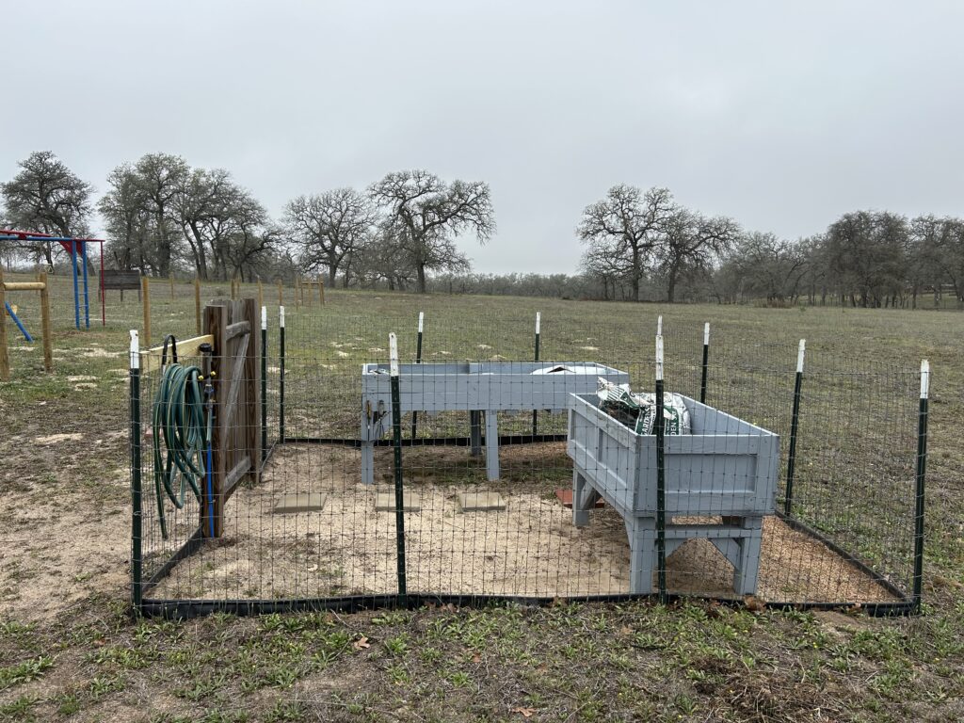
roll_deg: +1.4
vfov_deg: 53.1
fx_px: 724
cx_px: 482
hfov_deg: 67.3
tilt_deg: -6.3
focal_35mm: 26
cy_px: 362
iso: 50
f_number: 1.5
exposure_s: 1/2208
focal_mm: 5.7
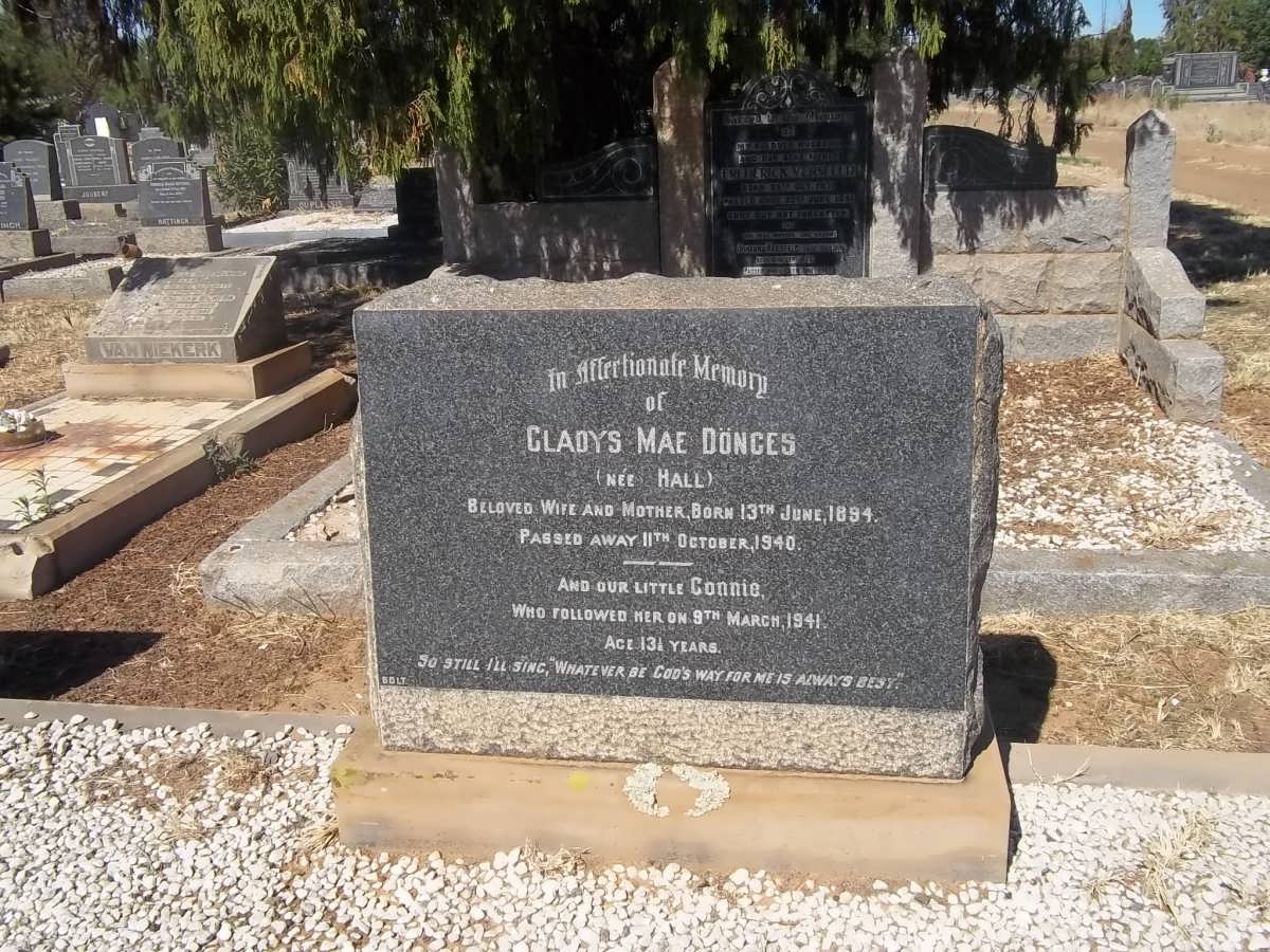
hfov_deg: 56.8
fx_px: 1174
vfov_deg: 44.2
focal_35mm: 32
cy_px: 476
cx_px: 635
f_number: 5.5
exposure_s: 1/500
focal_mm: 5.7
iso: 80
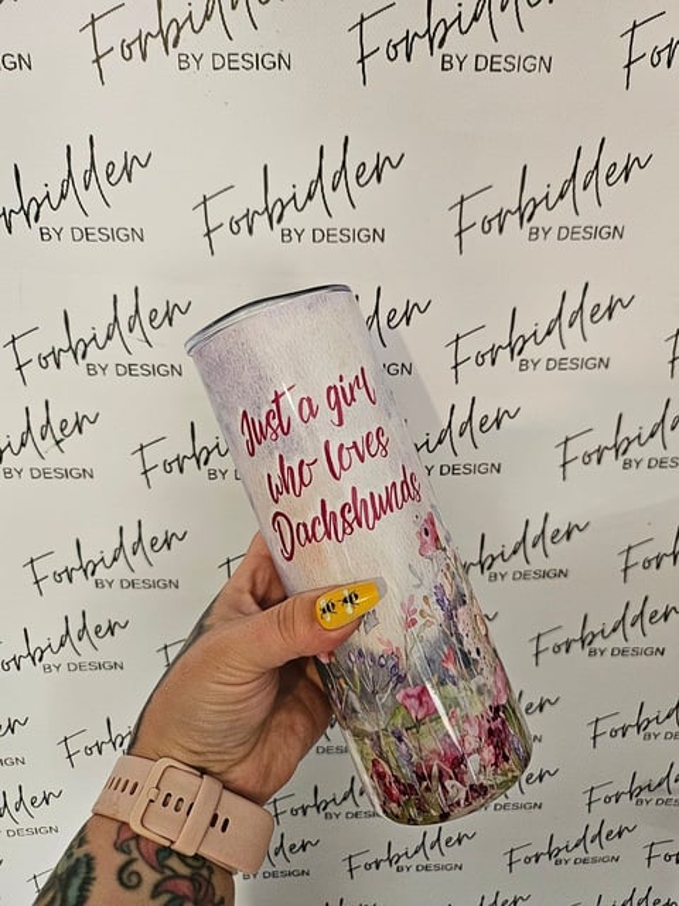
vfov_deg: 71.6
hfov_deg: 56.8
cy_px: 453
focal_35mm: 24
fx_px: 628
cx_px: 340
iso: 500
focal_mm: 5
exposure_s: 1/100
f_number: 1.8
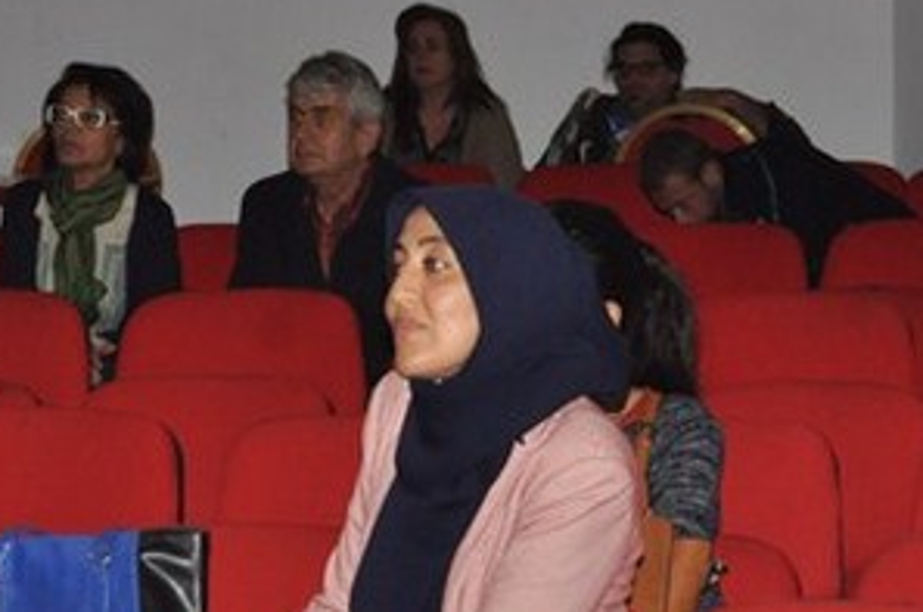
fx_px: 4867
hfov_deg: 10.8
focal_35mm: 190
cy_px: 318
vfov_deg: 7.2
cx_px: 421
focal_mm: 55
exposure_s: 1/60
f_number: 5.6
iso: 800
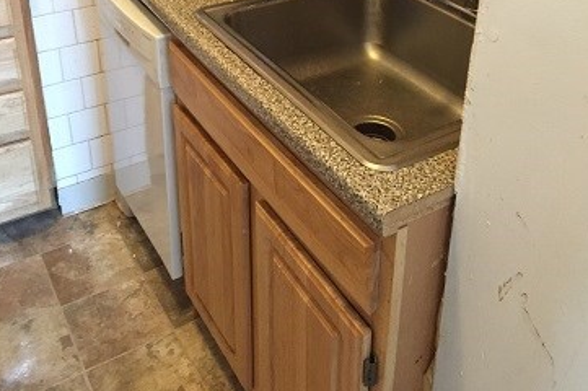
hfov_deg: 47.4
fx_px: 669
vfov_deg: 30.5
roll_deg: -2.3
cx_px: 295
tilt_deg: -24.4
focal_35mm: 41
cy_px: 11
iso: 250
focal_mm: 4.15
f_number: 2.2
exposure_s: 1/20
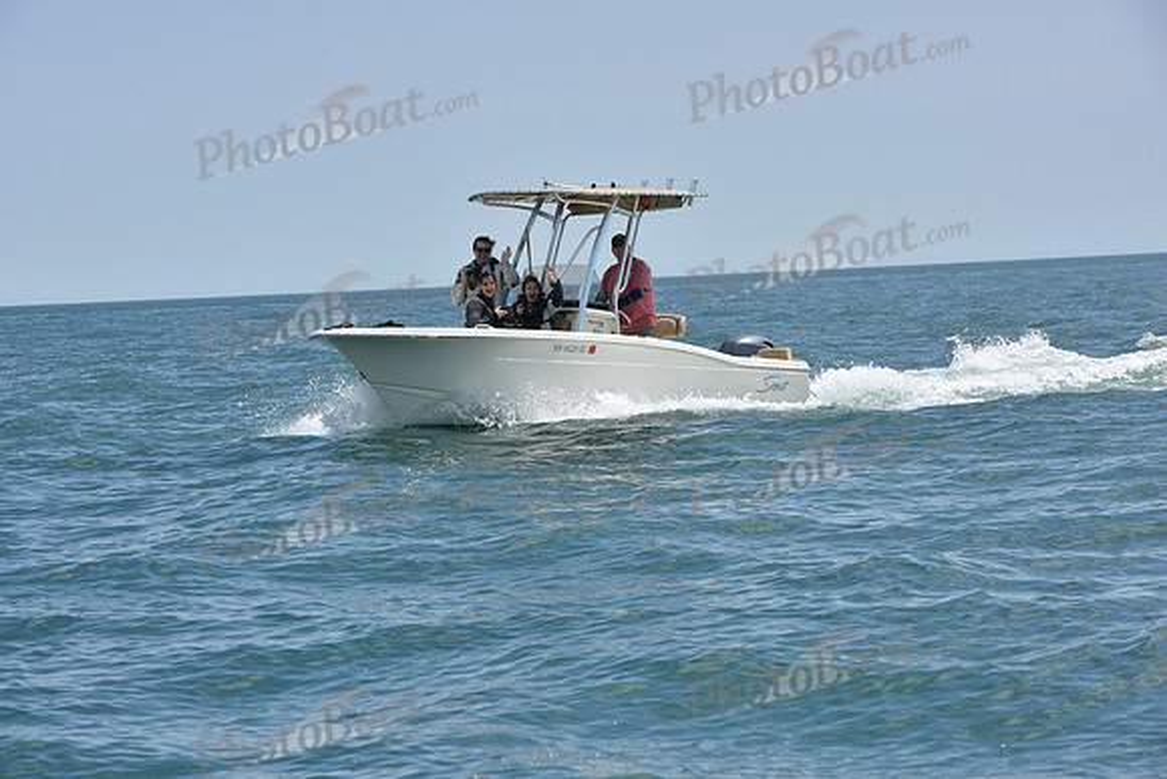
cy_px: 390
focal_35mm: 120
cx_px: 584
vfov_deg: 11.4
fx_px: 3891
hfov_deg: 17.1
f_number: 10
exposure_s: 1/1250
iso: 400
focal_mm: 120
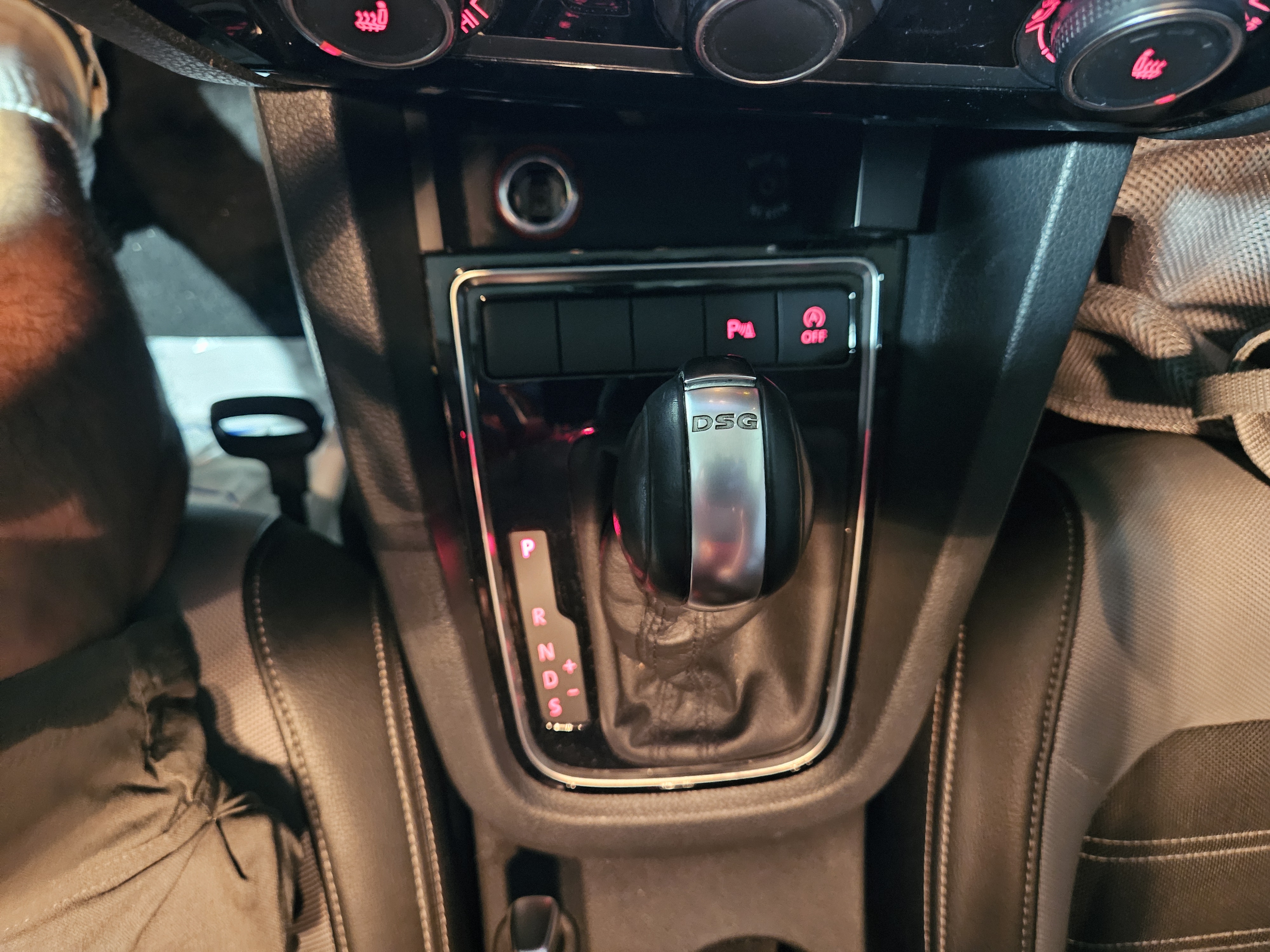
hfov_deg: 73.9
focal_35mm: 23
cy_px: 476
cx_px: 635
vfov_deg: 58.9
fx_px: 844
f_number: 1.8
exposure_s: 1/15
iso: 1600
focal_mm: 5.4
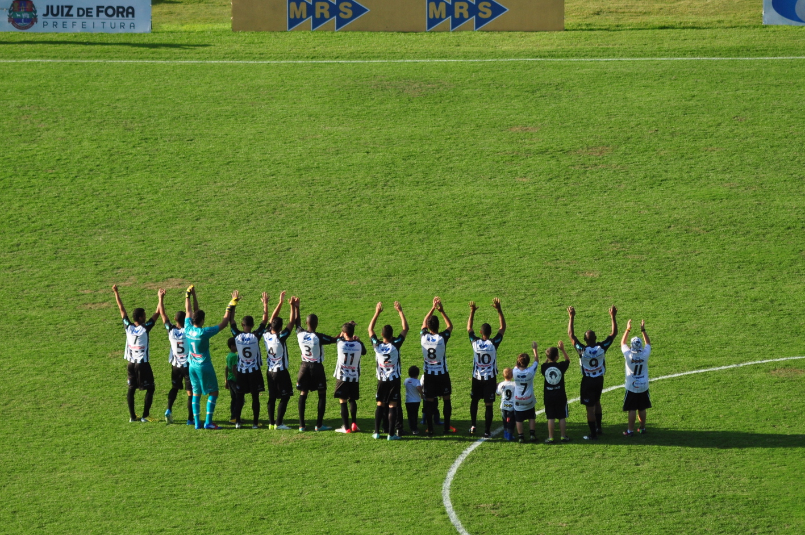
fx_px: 5486
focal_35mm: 246
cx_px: 393
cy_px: 283
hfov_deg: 8.4
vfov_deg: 5.6
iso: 400
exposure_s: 1/1000
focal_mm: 145
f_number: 5.3
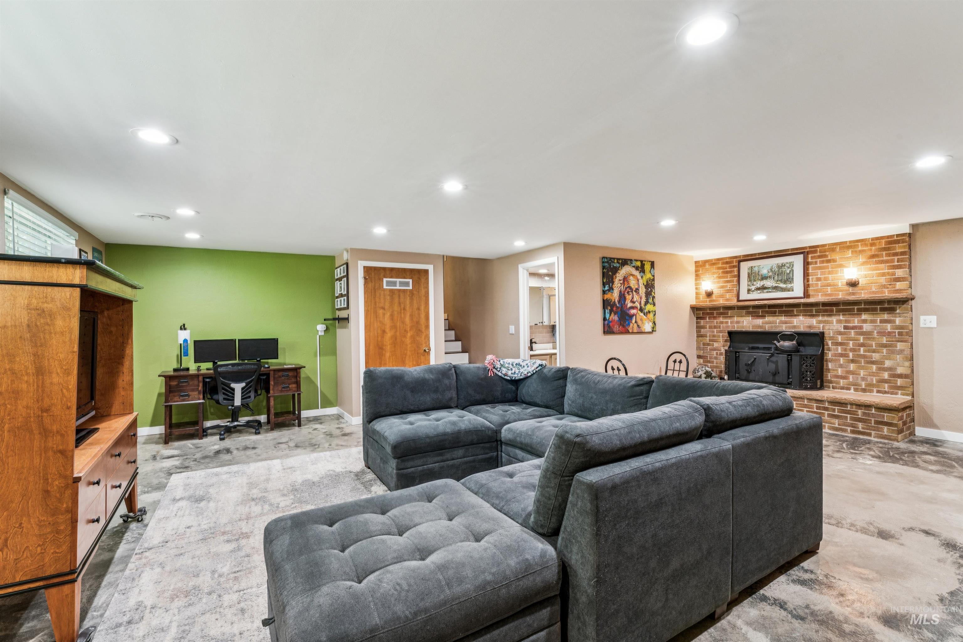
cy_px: 321
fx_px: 425
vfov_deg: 74.1
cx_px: 482
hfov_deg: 97.1
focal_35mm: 16
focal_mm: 15.9
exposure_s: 1/2.5
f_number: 13
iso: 400
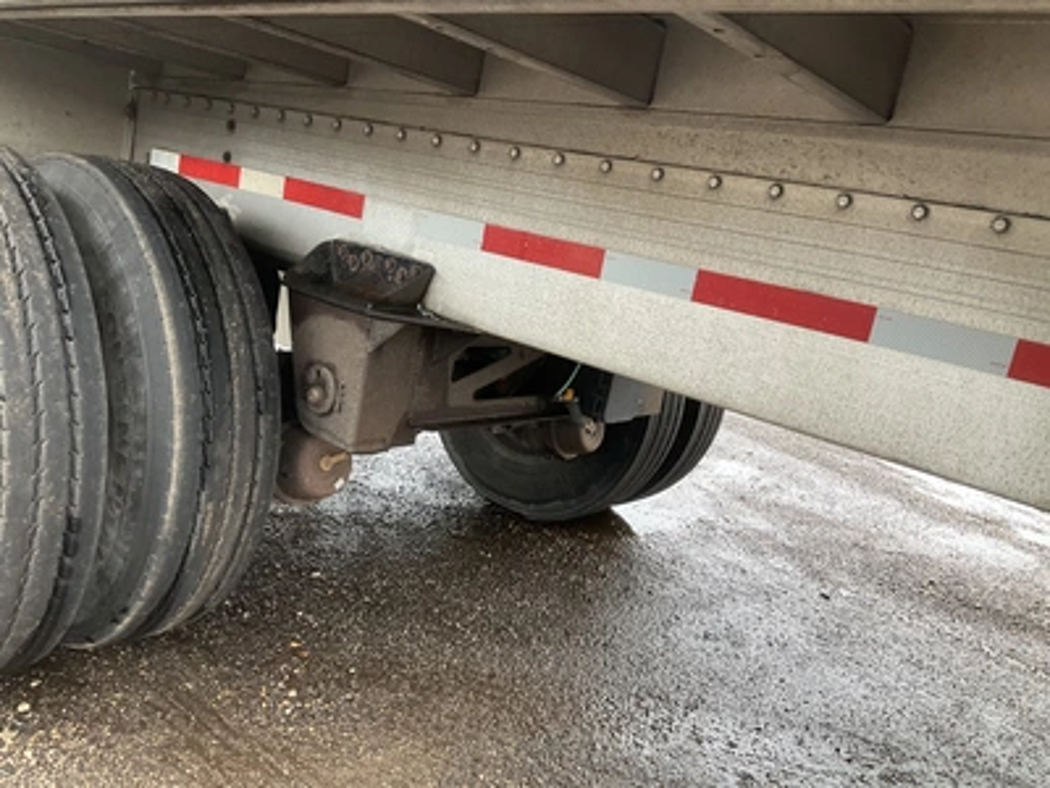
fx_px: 880
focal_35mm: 29
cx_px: 525
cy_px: 394
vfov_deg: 48.2
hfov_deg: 61.7
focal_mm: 3
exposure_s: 1/122
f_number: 1.8
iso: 32
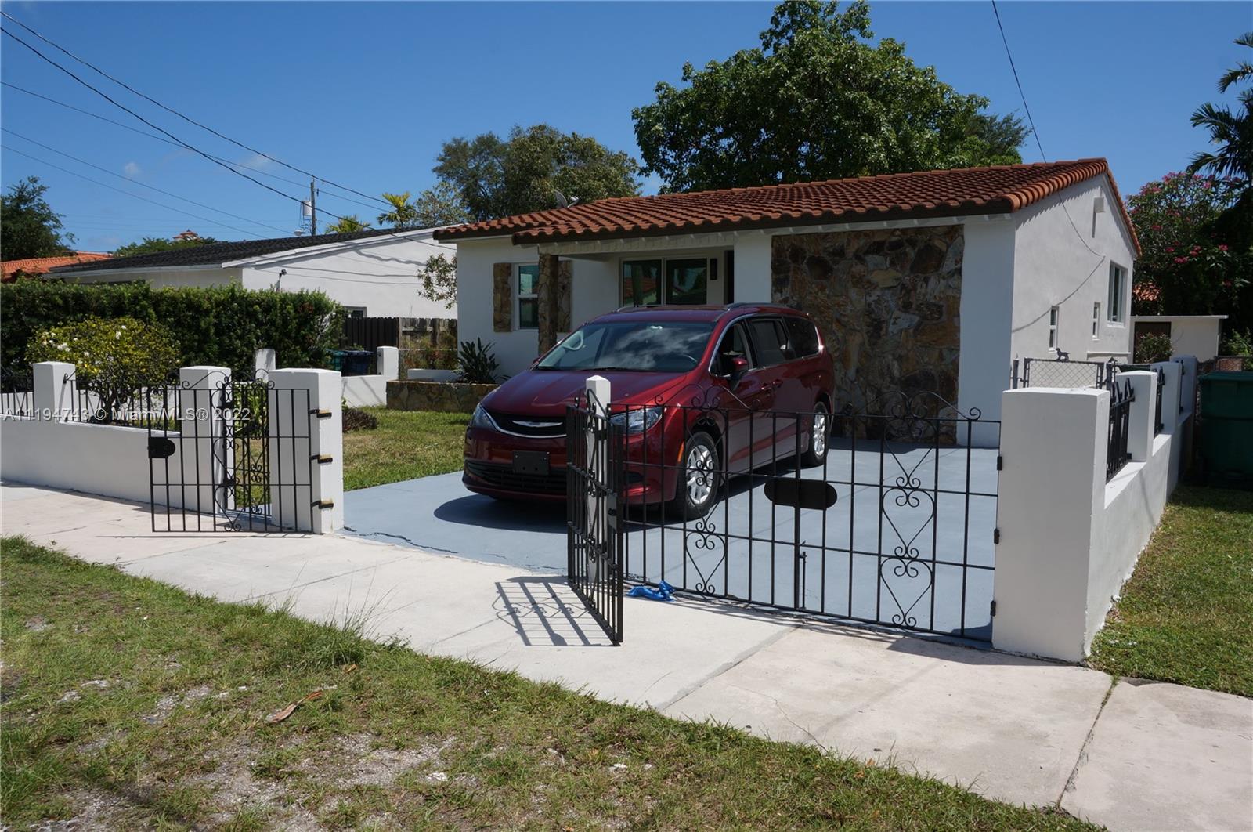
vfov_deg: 47.8
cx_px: 626
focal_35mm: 27
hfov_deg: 67.5
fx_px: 938
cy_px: 416
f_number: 14
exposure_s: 1/125
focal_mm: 18
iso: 100
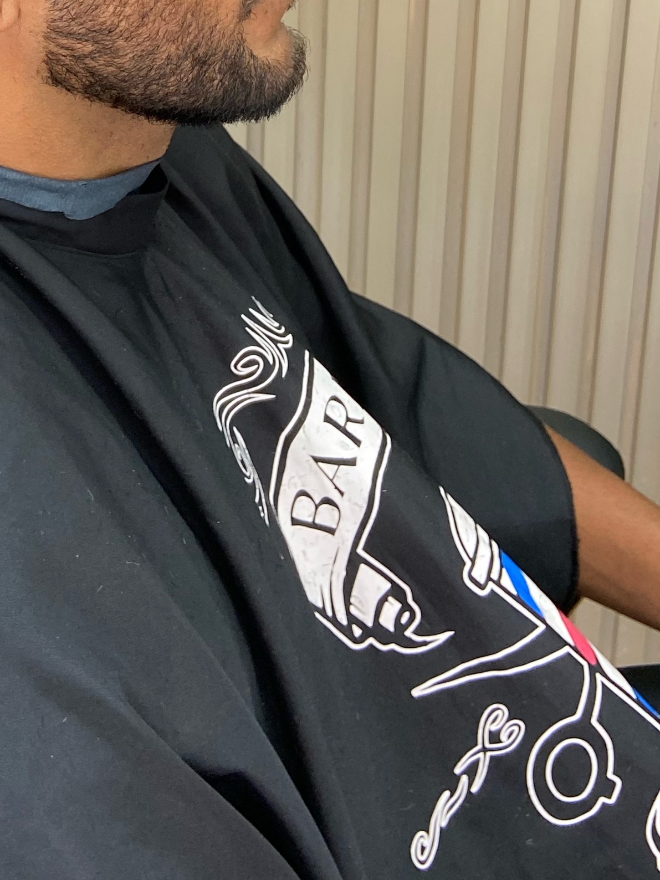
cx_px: 35
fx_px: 1678
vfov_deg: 26.7
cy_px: -120
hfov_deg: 21.6
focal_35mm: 66
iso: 125
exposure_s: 1/121
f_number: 1.8
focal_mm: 4.25
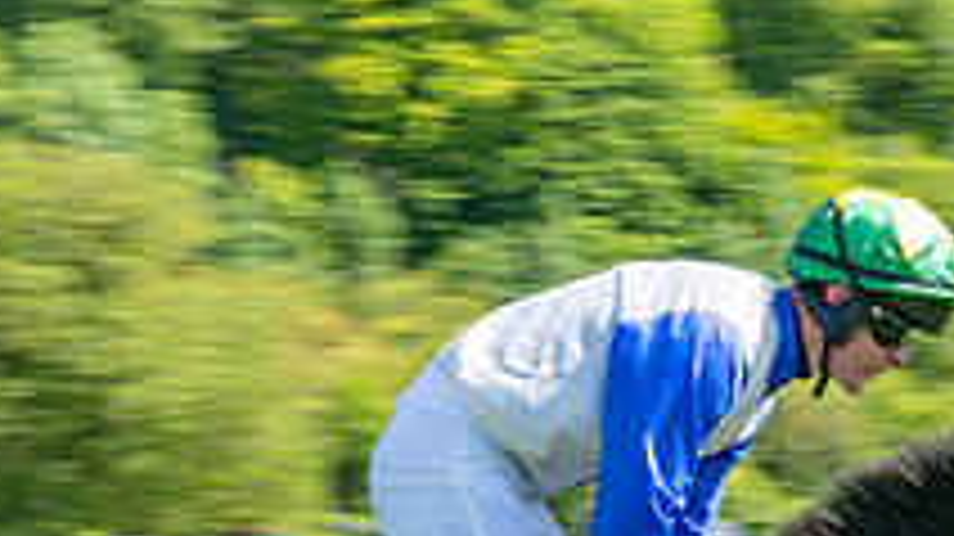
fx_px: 5916
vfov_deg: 5.1
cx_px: 537
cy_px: 959
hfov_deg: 9.2
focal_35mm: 234
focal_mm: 70
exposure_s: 1/160
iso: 200
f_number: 18
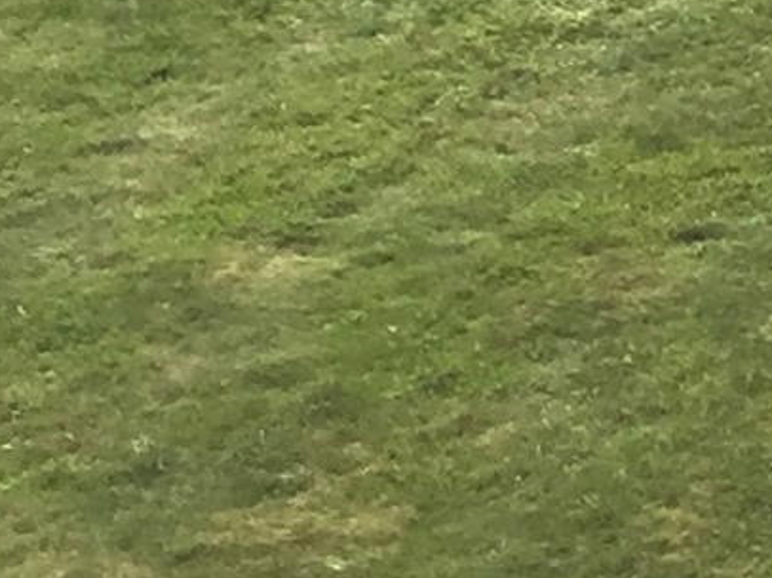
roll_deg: +1.2
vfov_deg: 6.3
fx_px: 5149
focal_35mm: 231
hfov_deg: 7.4
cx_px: 2413
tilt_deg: -18.1
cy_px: -353
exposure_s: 1/1319
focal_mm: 4.15
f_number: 2.2
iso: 32
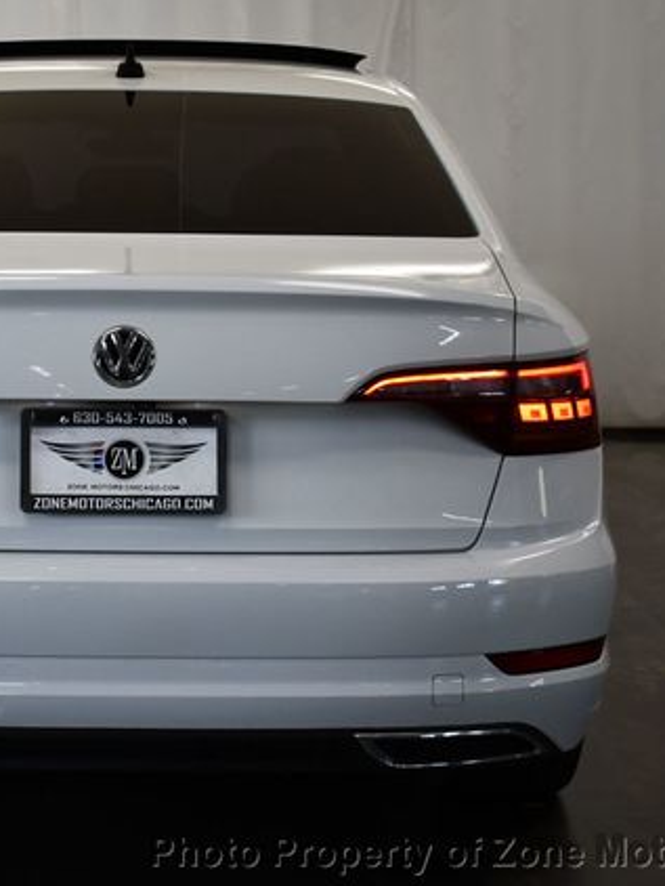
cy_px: 443
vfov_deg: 23.5
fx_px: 2124
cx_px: 124
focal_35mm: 83
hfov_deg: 17.6
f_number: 4.8
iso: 800
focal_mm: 38
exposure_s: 1/200
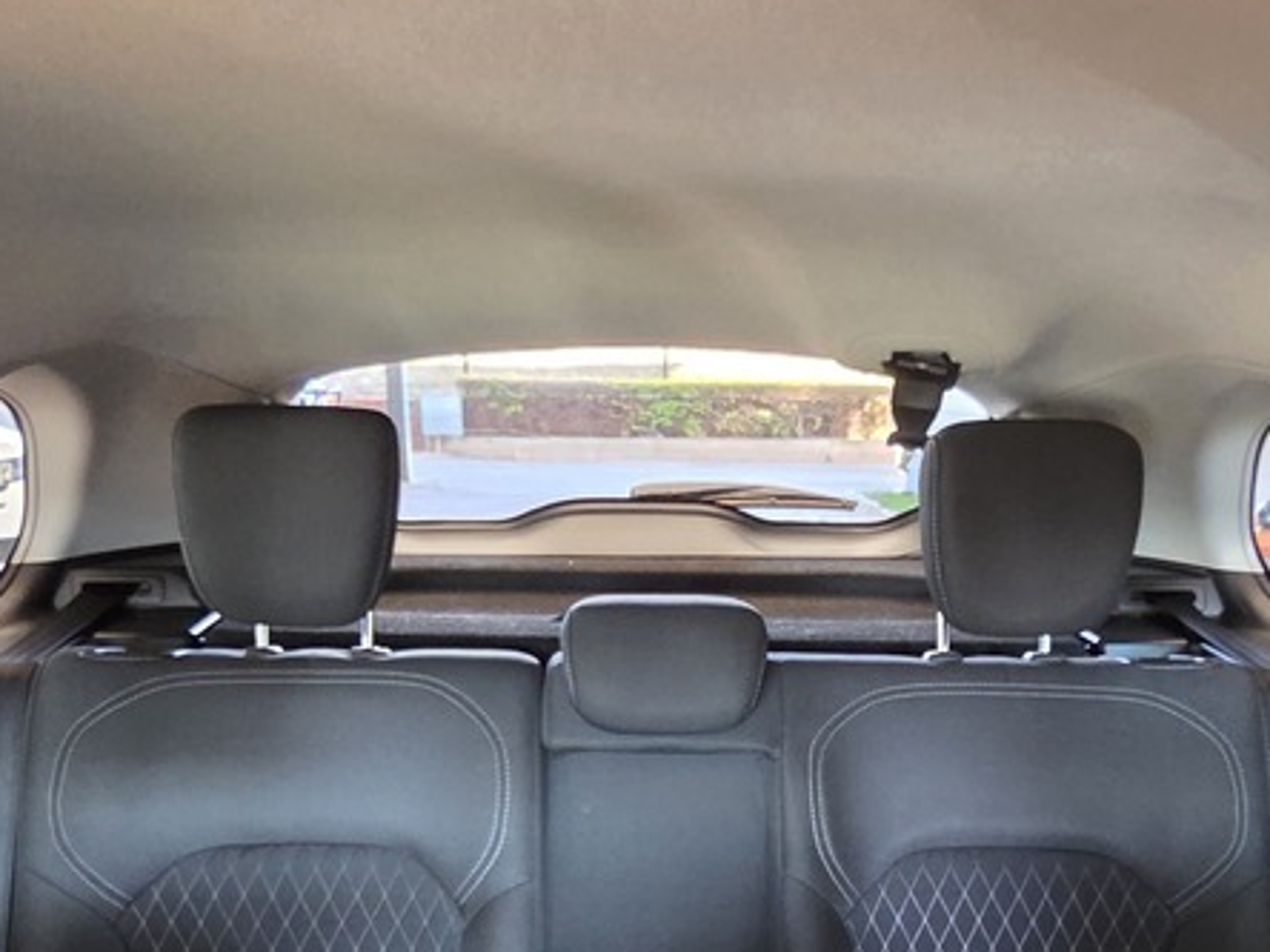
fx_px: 1101
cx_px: 672
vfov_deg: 44.1
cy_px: 786
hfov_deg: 59.9
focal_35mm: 30
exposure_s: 1/50
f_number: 2.2
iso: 1250
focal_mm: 2.2
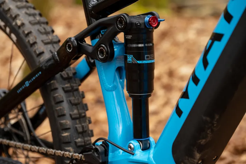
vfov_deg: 14.4
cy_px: 82
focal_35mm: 95
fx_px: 649
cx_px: 123
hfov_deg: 21.5
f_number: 5
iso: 400
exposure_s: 1/250
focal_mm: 95
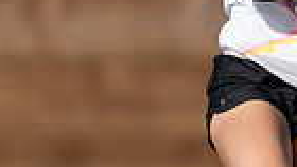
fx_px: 24597
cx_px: 451
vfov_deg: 0.4
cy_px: 80
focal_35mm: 3121
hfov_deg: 0.7
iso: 100
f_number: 2.8
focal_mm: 400
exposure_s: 1/2000
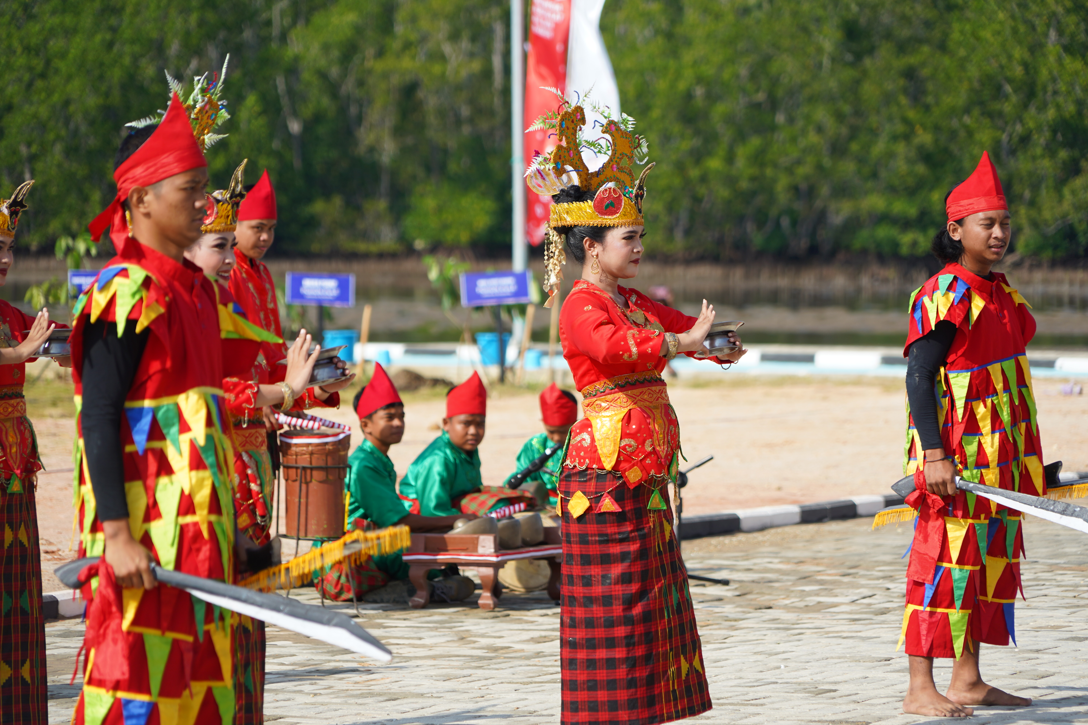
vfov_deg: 6.6
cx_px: 544
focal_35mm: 208
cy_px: 362
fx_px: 6286
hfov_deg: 9.9
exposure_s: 1/320
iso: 100
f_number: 6.3
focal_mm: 208
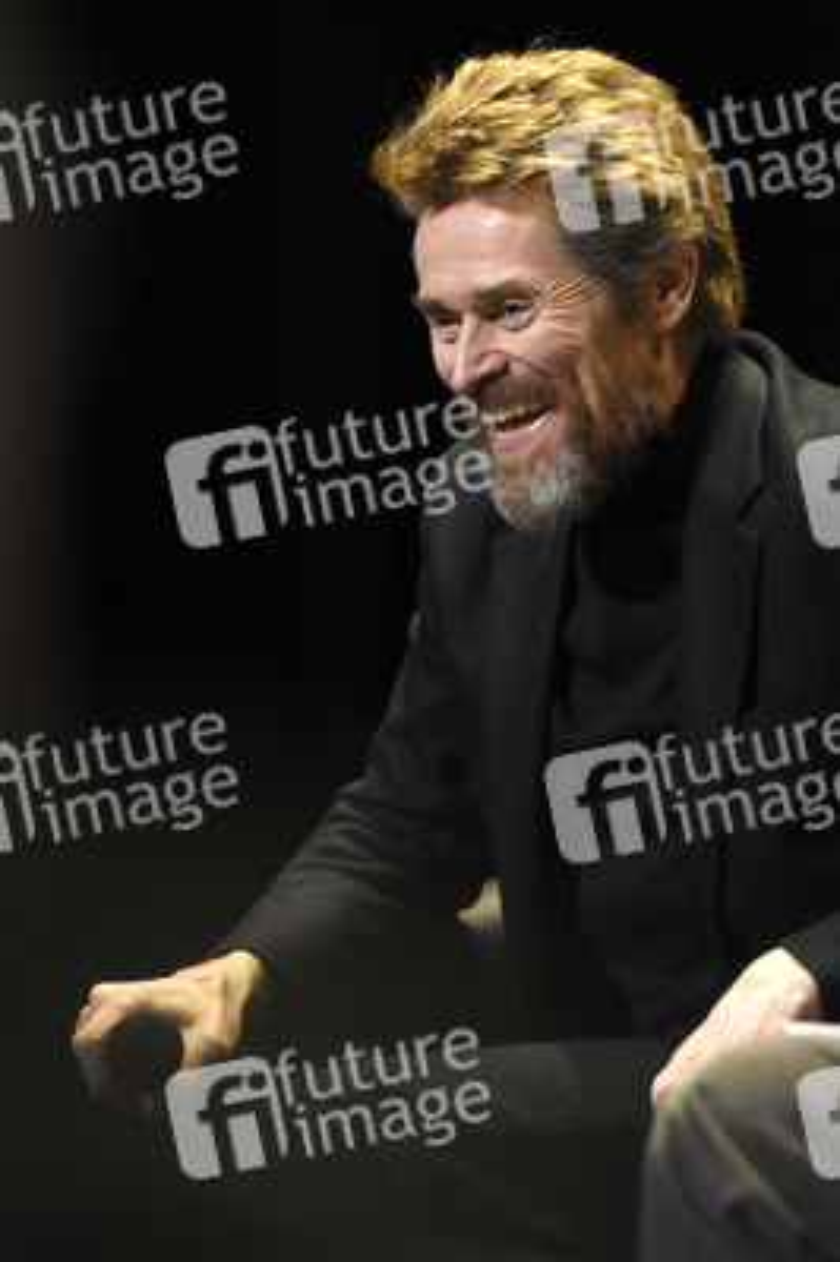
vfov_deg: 6.9
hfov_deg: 4.6
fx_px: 10517
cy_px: 631
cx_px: 420
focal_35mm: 300
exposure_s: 1/160
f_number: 2.8
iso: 2500
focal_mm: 200
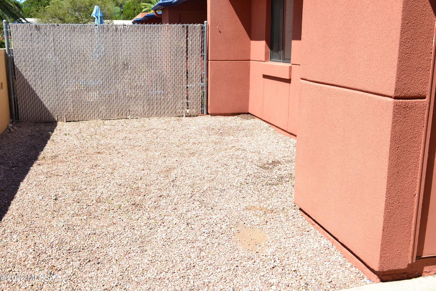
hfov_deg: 53.1
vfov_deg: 36.9
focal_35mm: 36
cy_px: 146
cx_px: 218
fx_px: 436
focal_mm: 24
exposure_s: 1/400
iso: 400
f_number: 11
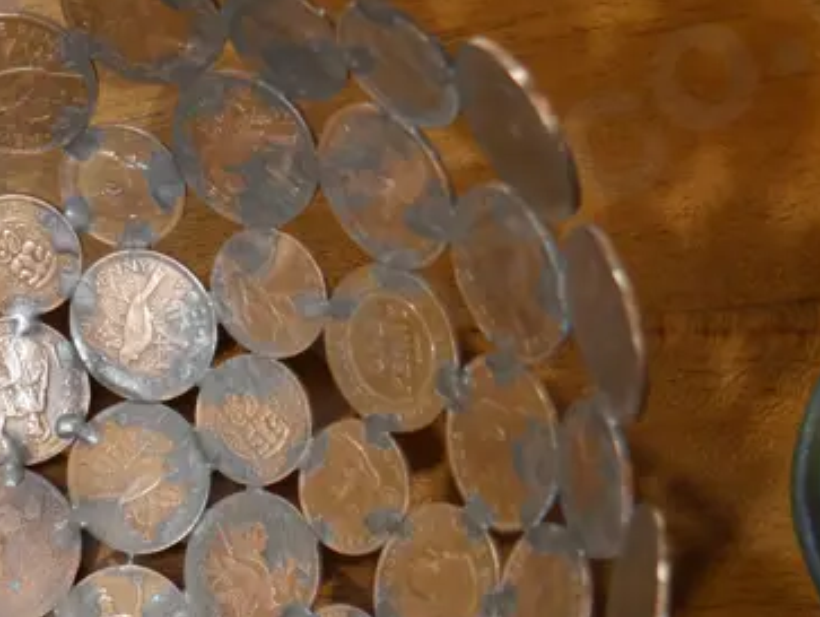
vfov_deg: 18.3
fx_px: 1873
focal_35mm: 79
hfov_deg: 23.8
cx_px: 34
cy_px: 577
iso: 250
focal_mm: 14
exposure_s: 1/60
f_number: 3.5
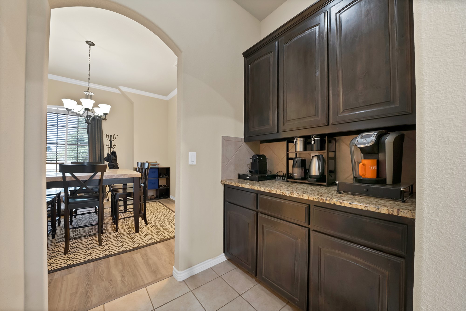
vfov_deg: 90.0
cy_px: 156
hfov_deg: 112.6
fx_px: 155
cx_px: 233
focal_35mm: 12
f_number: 9
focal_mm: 12
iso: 640
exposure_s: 1
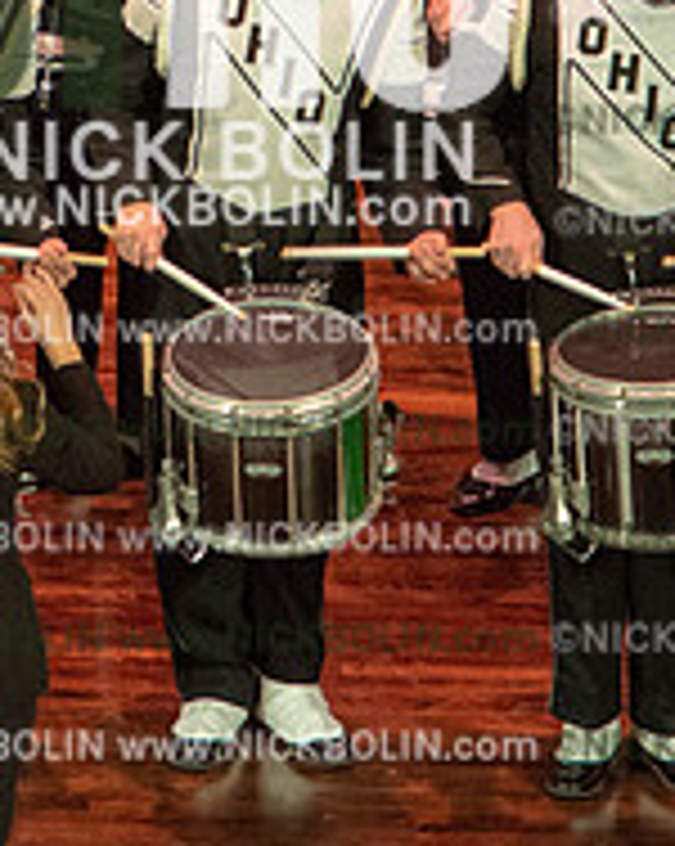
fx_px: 21010
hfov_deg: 1.8
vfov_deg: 2.3
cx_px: 189
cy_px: 14
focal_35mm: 840
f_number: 5.6
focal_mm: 290
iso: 8000
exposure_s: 1/250
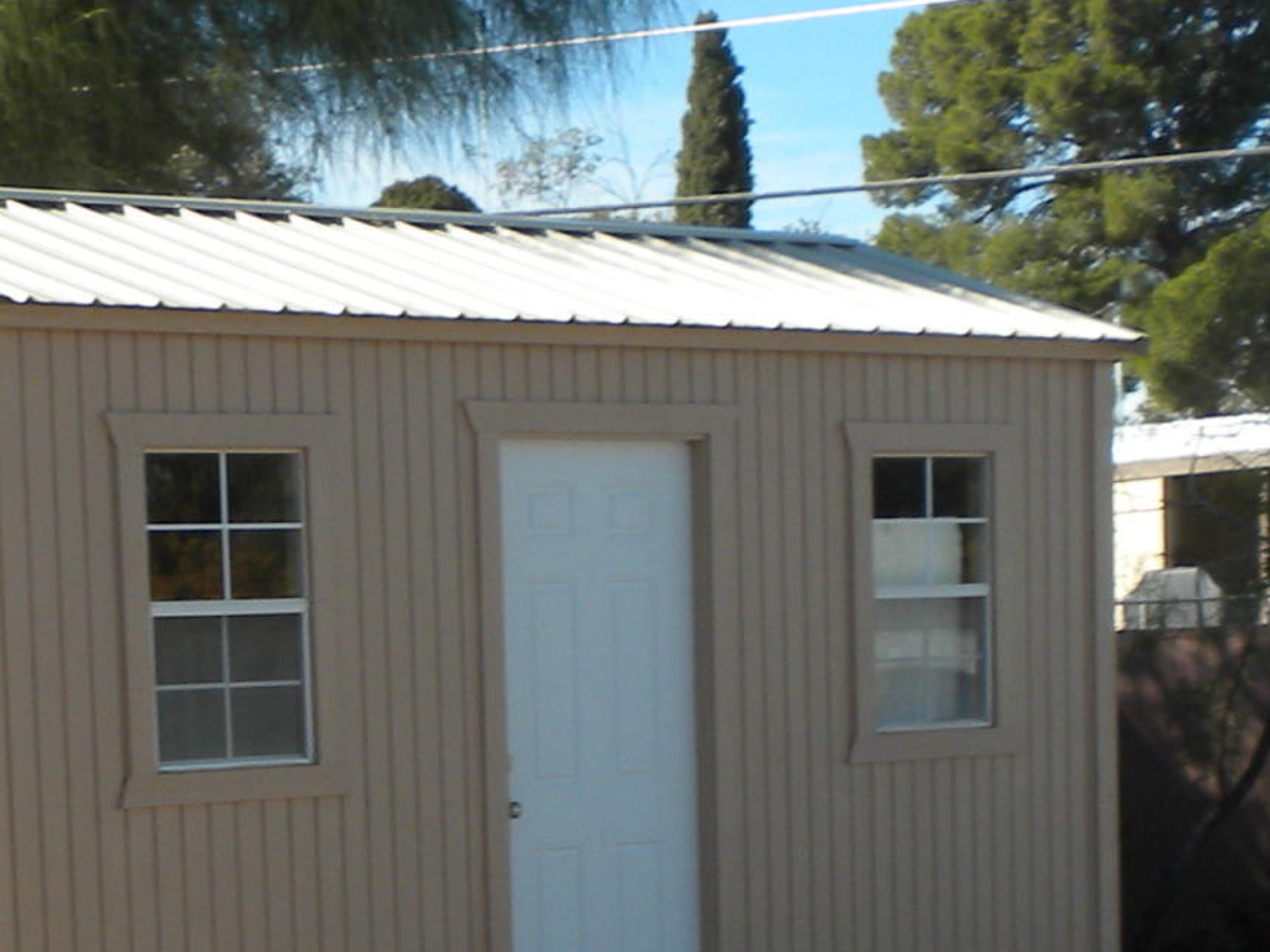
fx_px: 4733
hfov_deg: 15.2
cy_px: 1253
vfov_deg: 11.2
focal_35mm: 129
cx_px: 372
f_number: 10
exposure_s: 1/73.8
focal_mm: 6.6
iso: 64
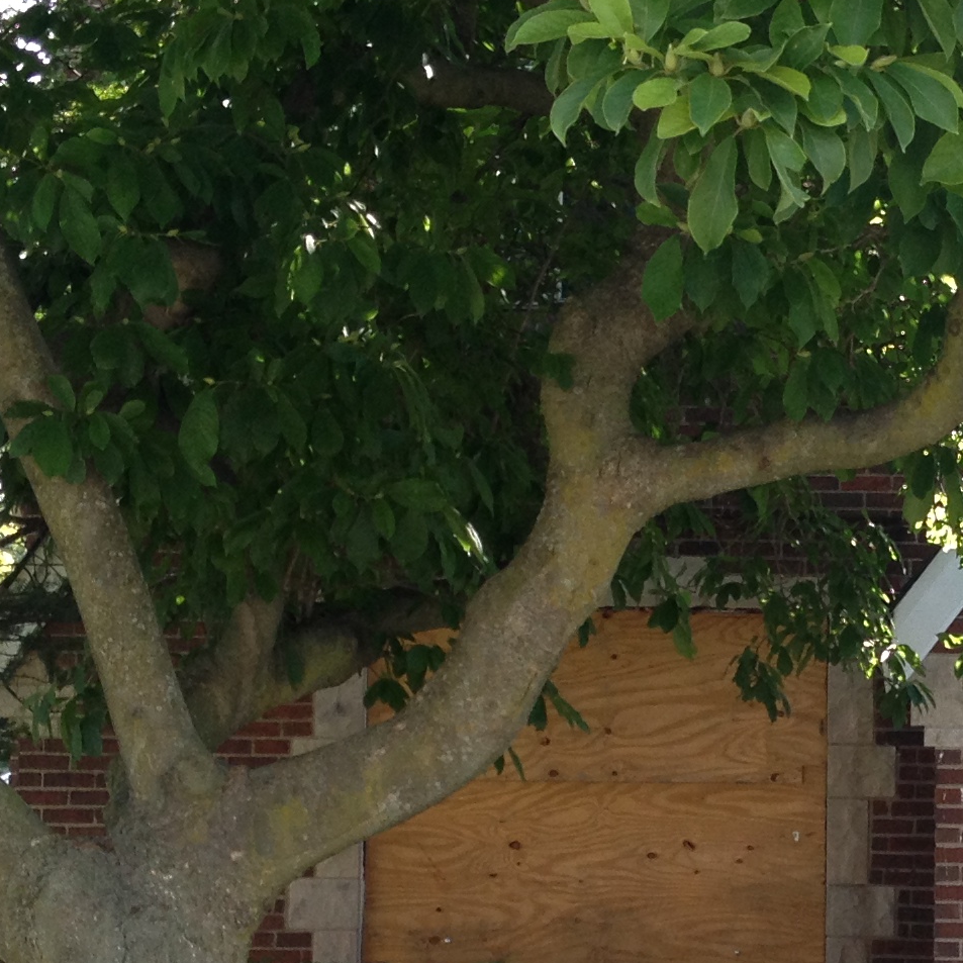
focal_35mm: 106
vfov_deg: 16.3
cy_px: 727
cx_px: 916
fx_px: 3336
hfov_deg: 16.2
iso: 50
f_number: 2.4
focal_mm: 4.28
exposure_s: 1/213
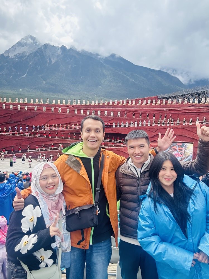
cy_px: 140
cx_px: 104
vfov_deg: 60.0
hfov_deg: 46.8
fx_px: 242
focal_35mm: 30
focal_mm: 2.69
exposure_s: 1/282
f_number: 1.9
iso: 25
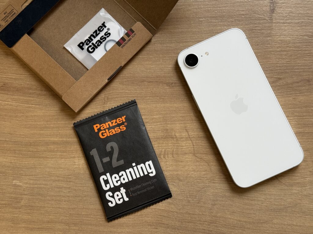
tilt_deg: -82.5
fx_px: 434
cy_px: 117
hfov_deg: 39.7
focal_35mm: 48
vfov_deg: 30.3
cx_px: 156
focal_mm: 6.76
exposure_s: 1/60
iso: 125
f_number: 1.78
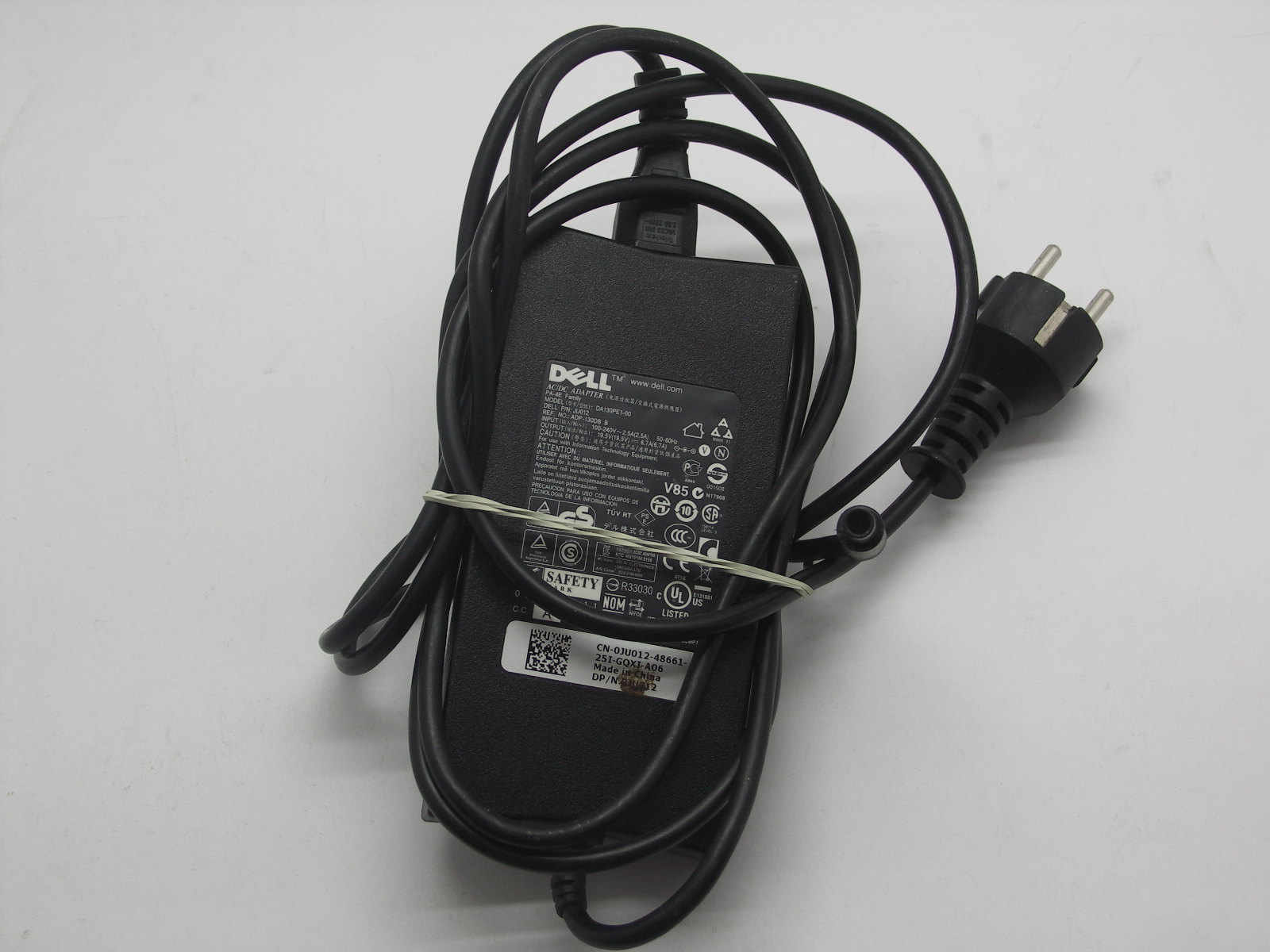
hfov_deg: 38.2
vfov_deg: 29.1
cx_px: 635
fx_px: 1834
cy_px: 476
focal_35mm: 50
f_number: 3.2
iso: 100
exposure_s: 1/60
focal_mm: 13.1
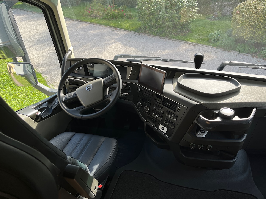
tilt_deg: -33.0
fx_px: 207
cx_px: 137
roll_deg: +1.0
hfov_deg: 65.3
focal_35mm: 27
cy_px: 98
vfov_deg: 51.3
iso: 50
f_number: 1.6
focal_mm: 5.1
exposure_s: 1/324
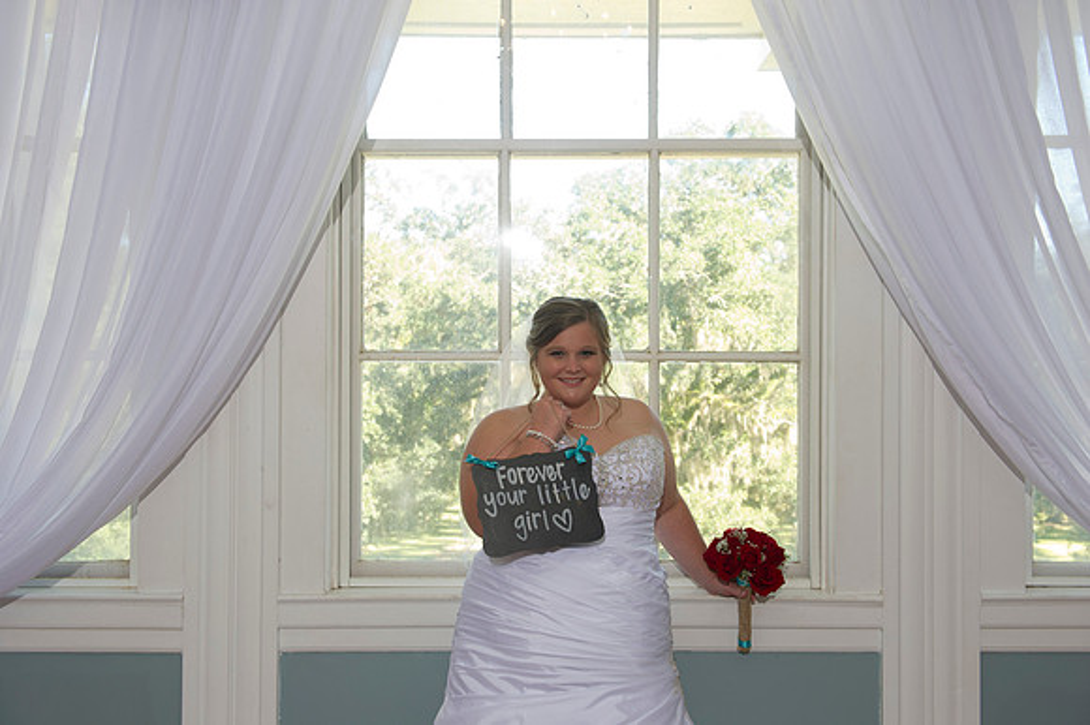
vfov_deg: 36.8
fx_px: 1089
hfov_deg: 53.2
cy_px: 362
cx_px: 545
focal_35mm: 36
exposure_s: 1/100
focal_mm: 36
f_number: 5.6
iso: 640
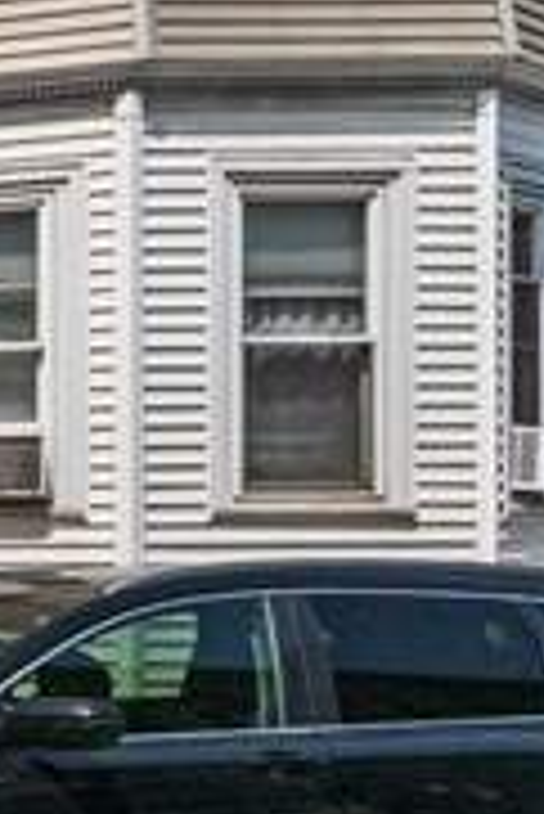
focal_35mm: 79
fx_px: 1787
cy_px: -128
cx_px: -1349
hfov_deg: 9.6
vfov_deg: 23.7
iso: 2500
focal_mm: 14
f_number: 10
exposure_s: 1/6400
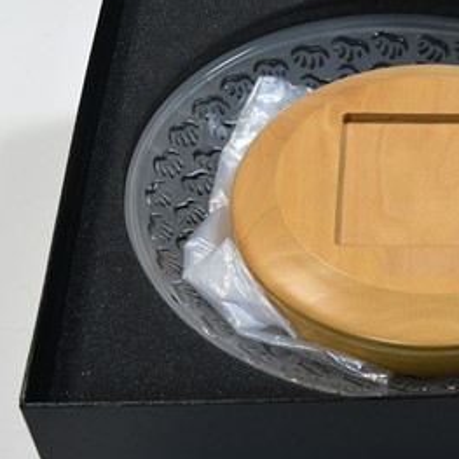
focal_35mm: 85
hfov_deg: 20.0
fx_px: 1272
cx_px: 435
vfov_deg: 20.5
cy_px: 235
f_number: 6.3
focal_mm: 35
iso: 800
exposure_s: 1/40
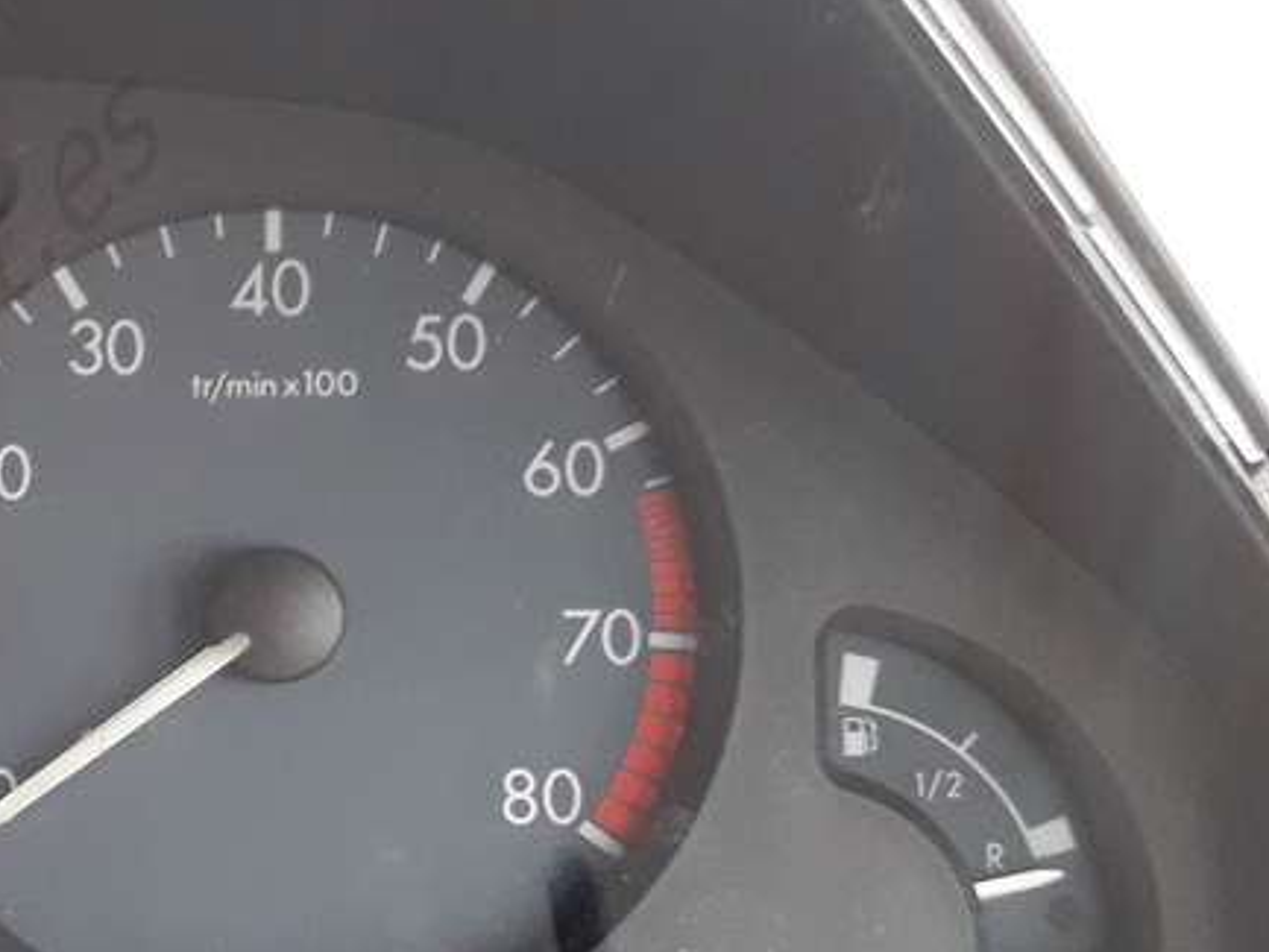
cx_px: -278
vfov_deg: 18.4
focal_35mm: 80
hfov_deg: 22.4
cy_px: 539
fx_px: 2934
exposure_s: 1/17
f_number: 1.9
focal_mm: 3.7
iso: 200
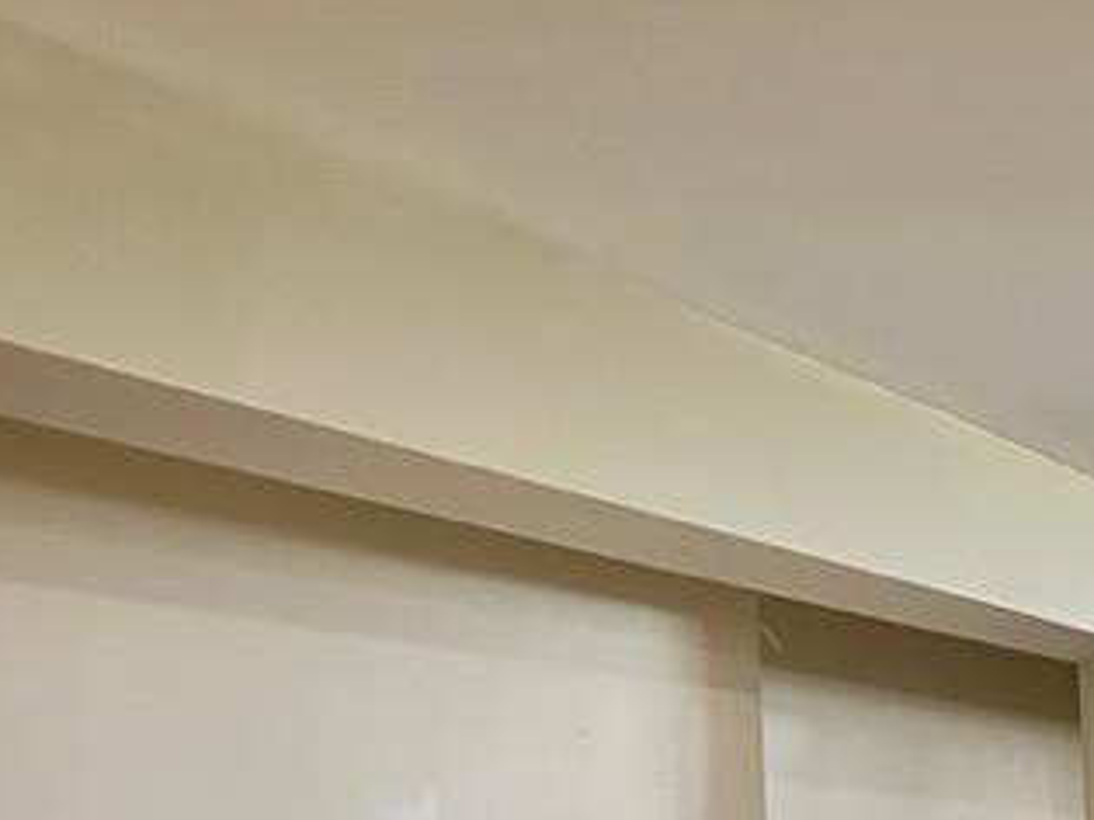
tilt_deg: -4.9
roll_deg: +0.2
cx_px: 1737
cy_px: 1105
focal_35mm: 78
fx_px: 2464
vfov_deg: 17.5
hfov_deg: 20.6
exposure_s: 1/60
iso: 640
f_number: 1.78
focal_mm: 6.86
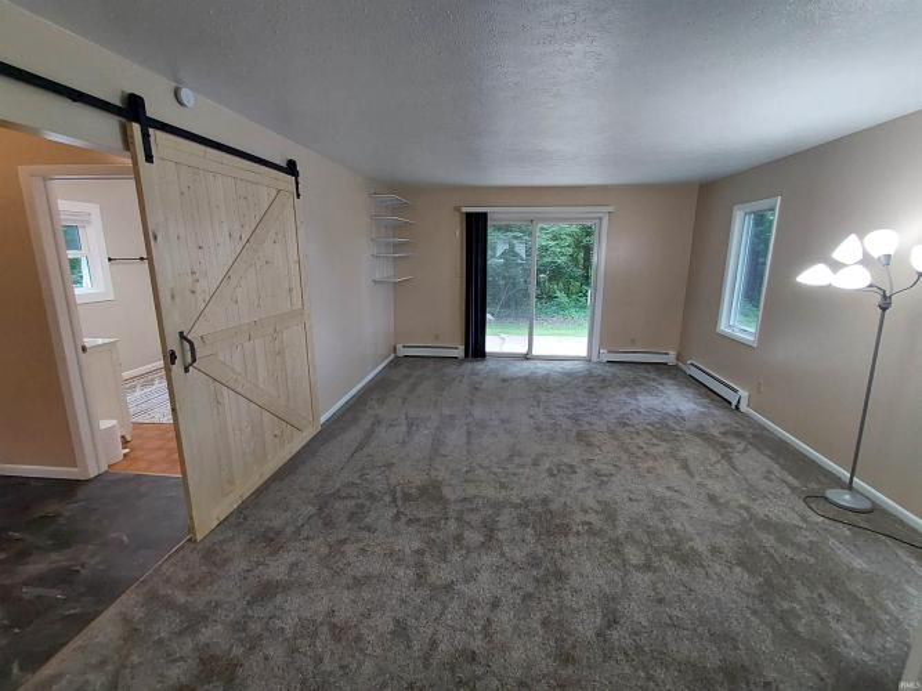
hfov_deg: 94.5
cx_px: 461
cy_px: 346
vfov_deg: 78.1
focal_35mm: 16
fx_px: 426
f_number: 2.2
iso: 200
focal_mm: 1.64
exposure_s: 1/60
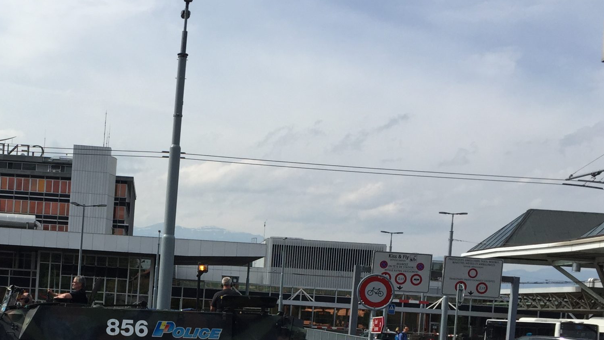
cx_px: 132
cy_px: 334
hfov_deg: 37.3
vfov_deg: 21.5
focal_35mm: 54
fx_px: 865
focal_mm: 4.15
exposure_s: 1/3049
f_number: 2.2
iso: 32
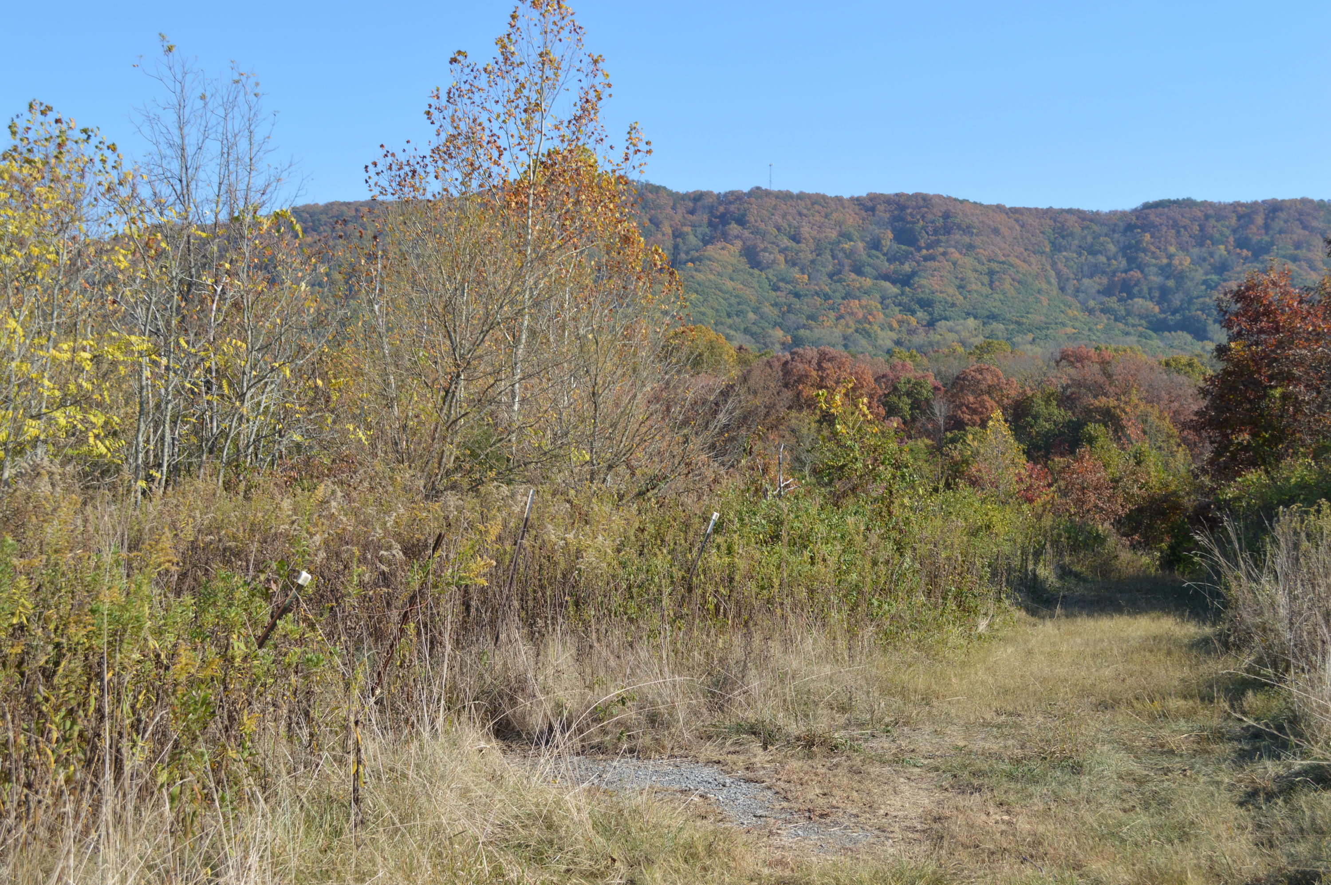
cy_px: 442
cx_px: 666
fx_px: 1662
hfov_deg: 43.6
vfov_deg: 29.8
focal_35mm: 45
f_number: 7.1
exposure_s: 1/200
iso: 100
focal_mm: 30
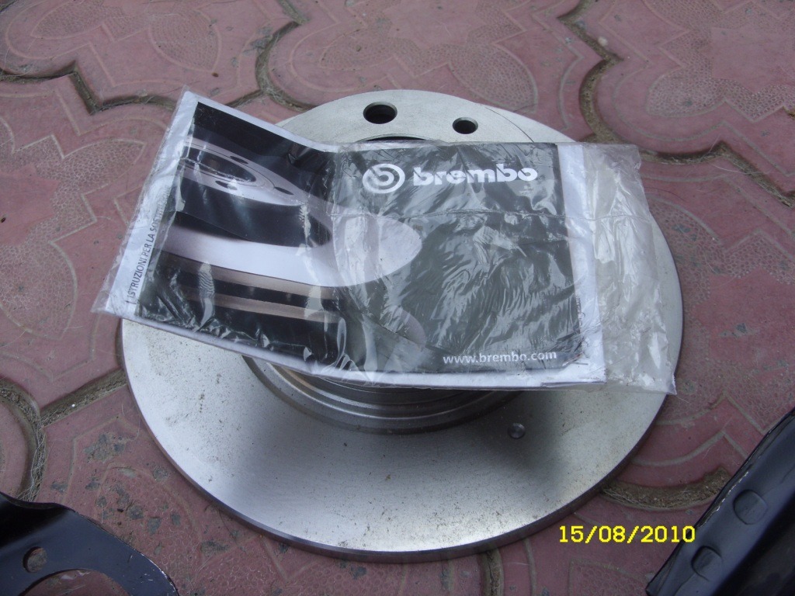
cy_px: 298
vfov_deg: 37.7
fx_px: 873
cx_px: 398
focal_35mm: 38
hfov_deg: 49.0
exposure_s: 1/458
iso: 50
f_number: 2.8
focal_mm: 6.3
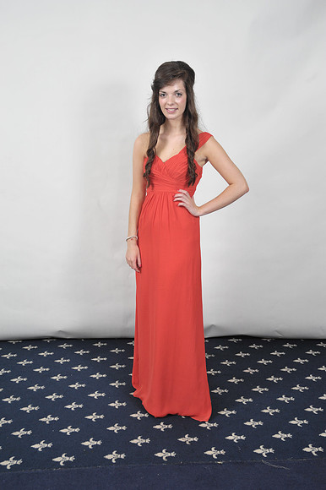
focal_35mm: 42
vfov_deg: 46.4
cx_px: 163
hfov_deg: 31.9
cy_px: 245
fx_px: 571
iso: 1000
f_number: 7.1
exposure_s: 1/160
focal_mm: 42
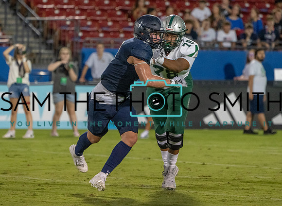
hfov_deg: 4.9
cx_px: 141
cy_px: 103
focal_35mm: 410
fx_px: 3308
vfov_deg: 3.6
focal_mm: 318
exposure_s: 1/1000
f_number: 5.6
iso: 8000
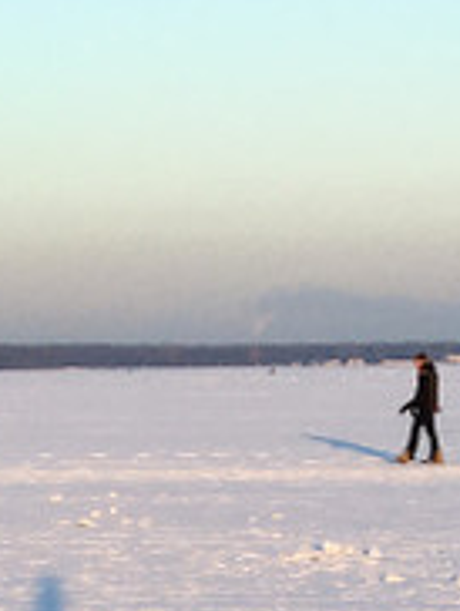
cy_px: 1558
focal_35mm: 159
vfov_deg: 10.4
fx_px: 2811
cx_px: 0
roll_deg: +0.9
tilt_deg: -22.1
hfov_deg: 9.3
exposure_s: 1/680
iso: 25
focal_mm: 4.15
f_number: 2.2
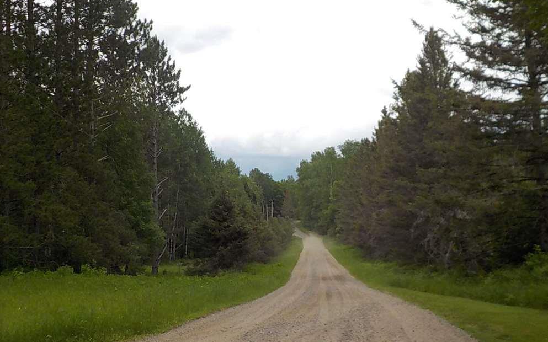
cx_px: 247
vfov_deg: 31.2
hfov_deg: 48.2
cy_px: 154
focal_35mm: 41
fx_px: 612
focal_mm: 4.1
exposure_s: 1/320
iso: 125
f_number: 3.3
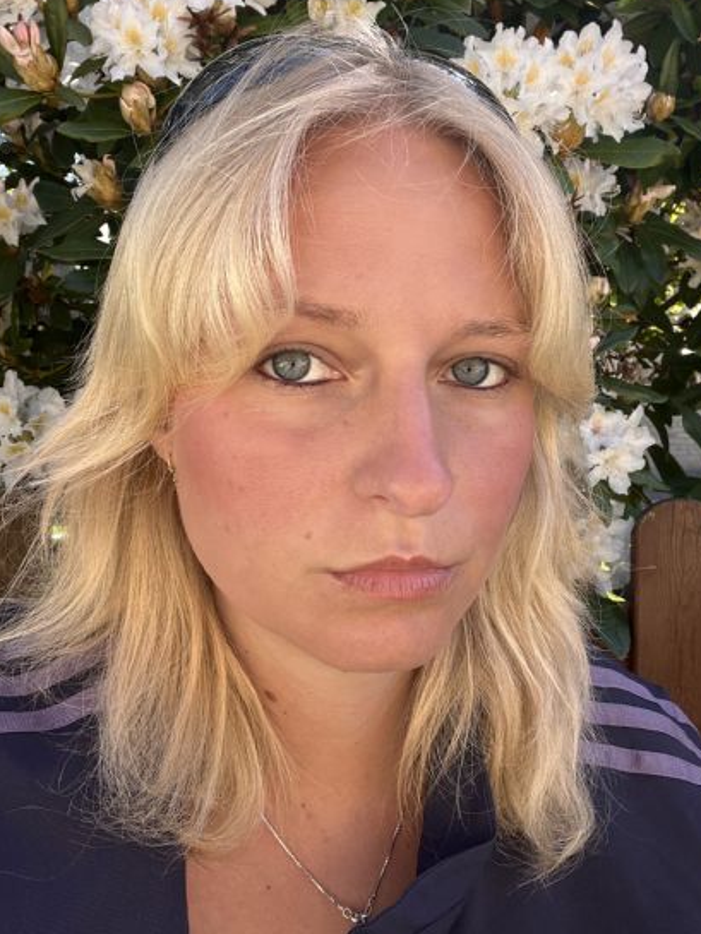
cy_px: 434
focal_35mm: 33
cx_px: 343
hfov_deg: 43.0
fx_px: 891
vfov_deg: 55.3
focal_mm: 2.71
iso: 25
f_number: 2.2
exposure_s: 1/178
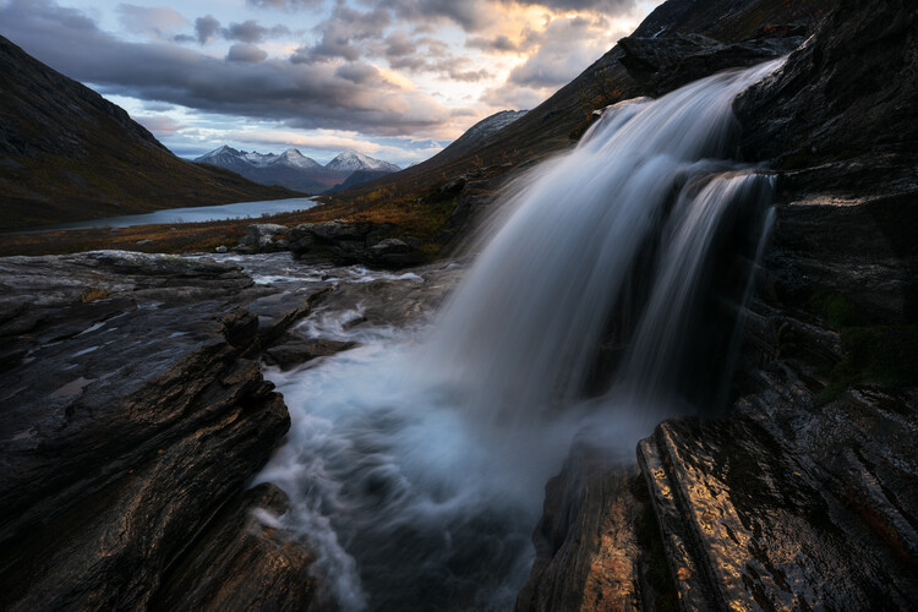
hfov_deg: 98.5
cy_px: 306
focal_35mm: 16
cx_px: 459
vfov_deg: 75.5
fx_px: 395
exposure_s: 1/5
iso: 64
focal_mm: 15.5
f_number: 11
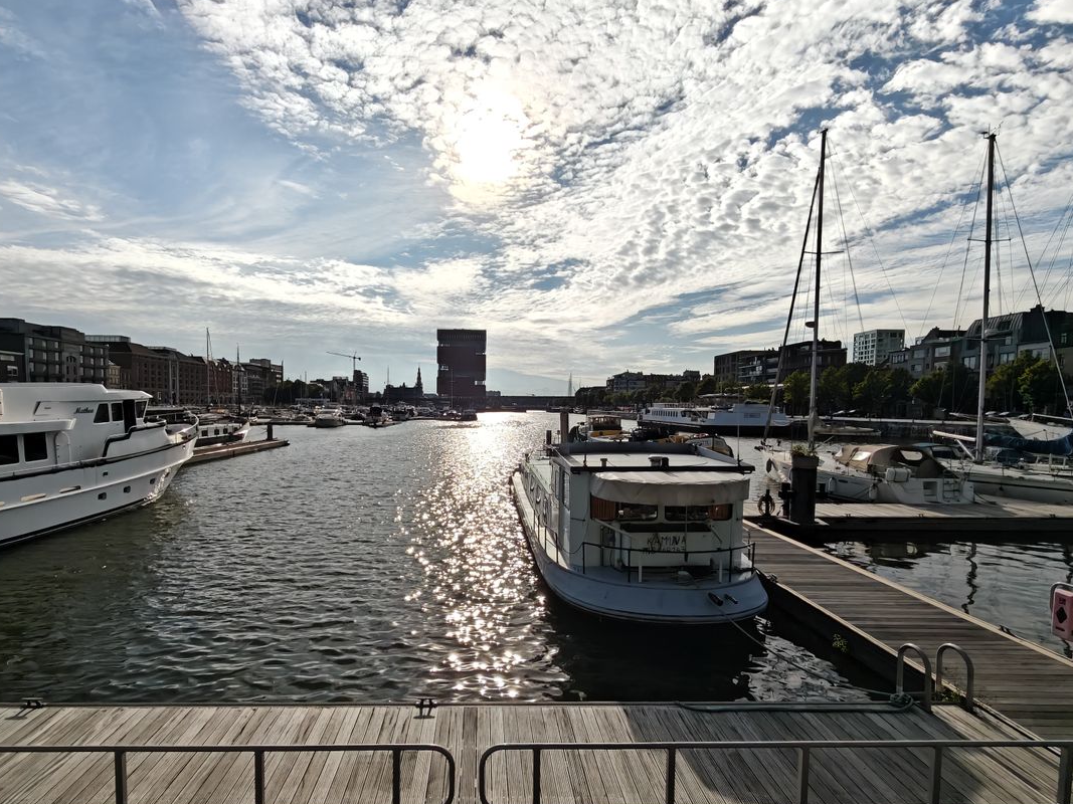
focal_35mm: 18
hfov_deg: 87.6
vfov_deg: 71.5
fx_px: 558
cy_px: 431
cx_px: 494
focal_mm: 1.68
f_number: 2.2
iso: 64
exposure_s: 1/9780
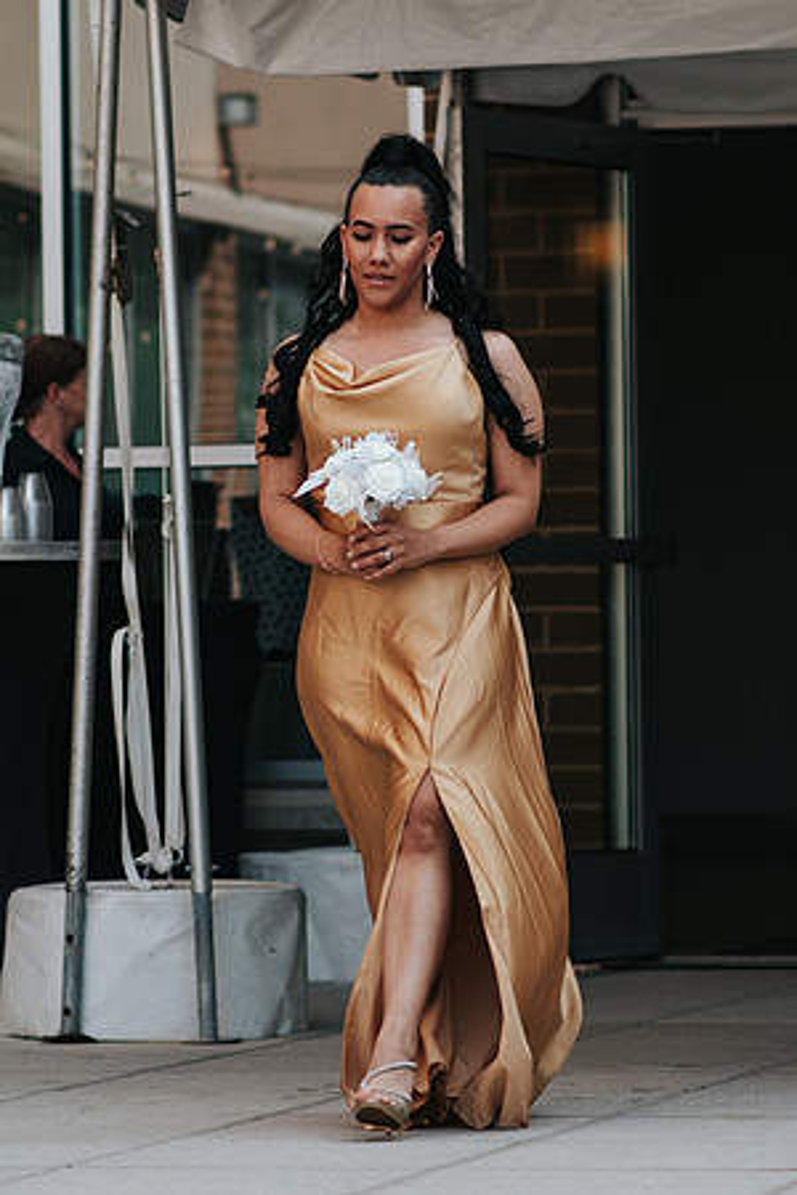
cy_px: 598
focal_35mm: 191
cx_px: 394
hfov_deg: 7.2
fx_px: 6351
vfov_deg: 10.8
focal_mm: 85
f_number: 2.8
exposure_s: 1/800
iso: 100
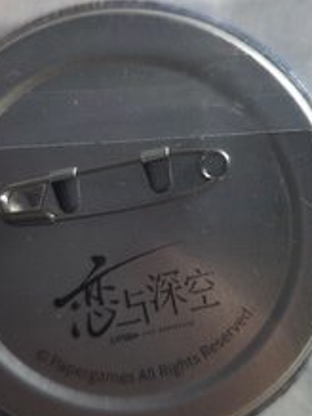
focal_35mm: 56
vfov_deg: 34.3
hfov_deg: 26.1
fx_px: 674
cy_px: 187
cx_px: 156
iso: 200
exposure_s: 1/120
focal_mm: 6.3
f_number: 1.7
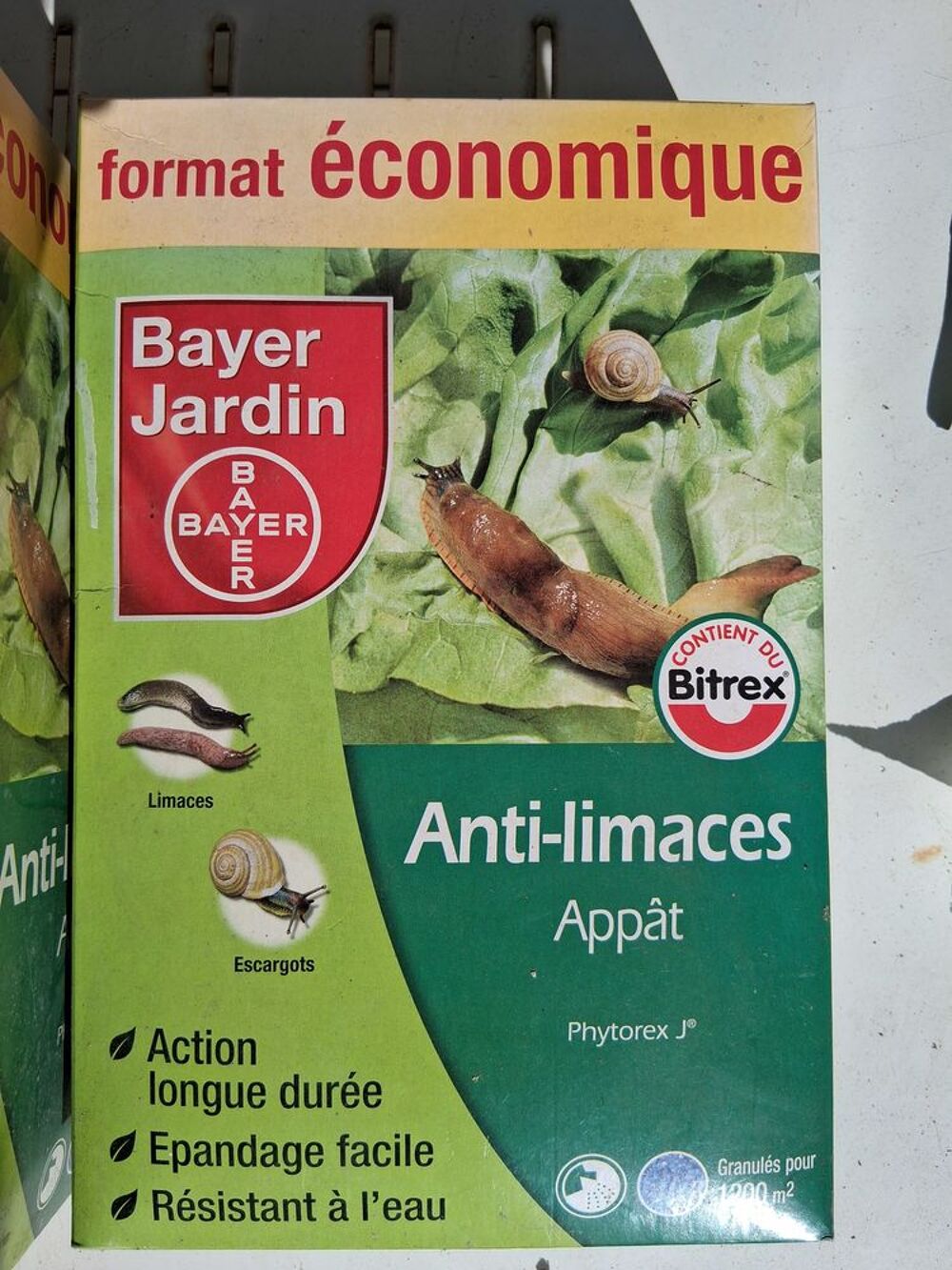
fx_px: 953
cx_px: 476
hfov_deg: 53.1
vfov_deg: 67.3
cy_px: 635
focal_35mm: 26
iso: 25
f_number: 1.8
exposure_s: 1/916
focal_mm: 3.98
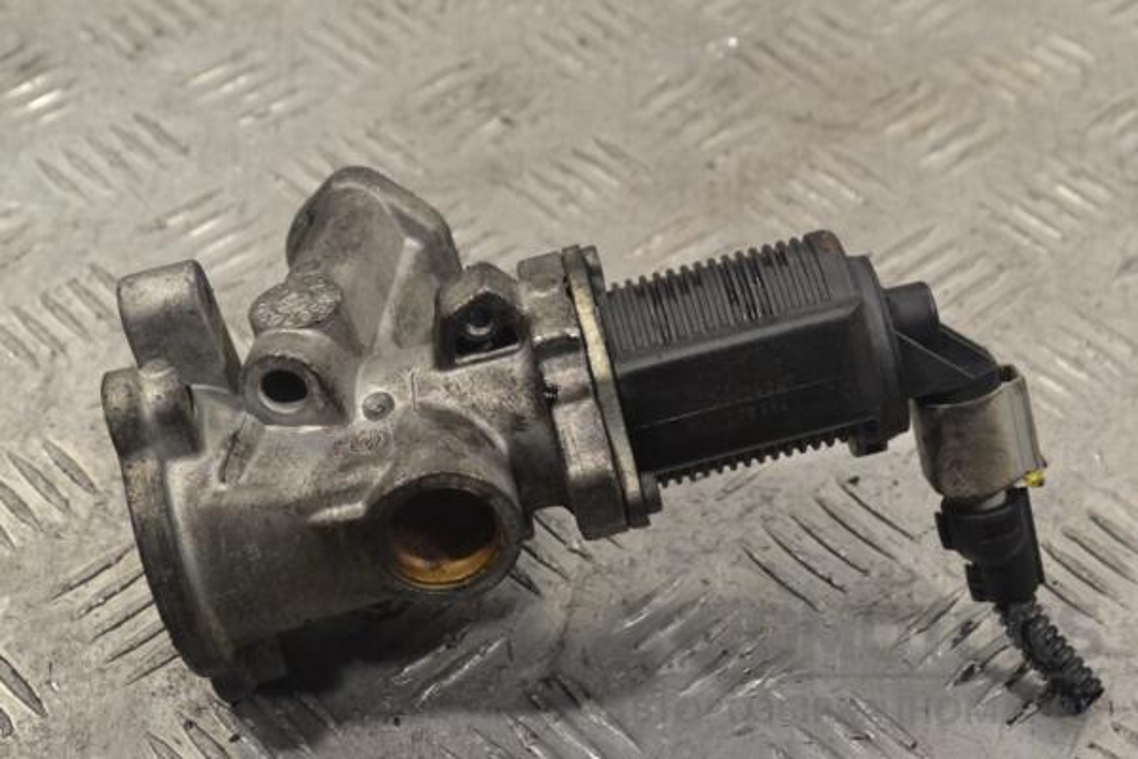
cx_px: 569
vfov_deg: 18.9
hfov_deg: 28.1
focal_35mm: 72
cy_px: 380
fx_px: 2276
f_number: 9
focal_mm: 48
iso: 3200
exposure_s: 1/320
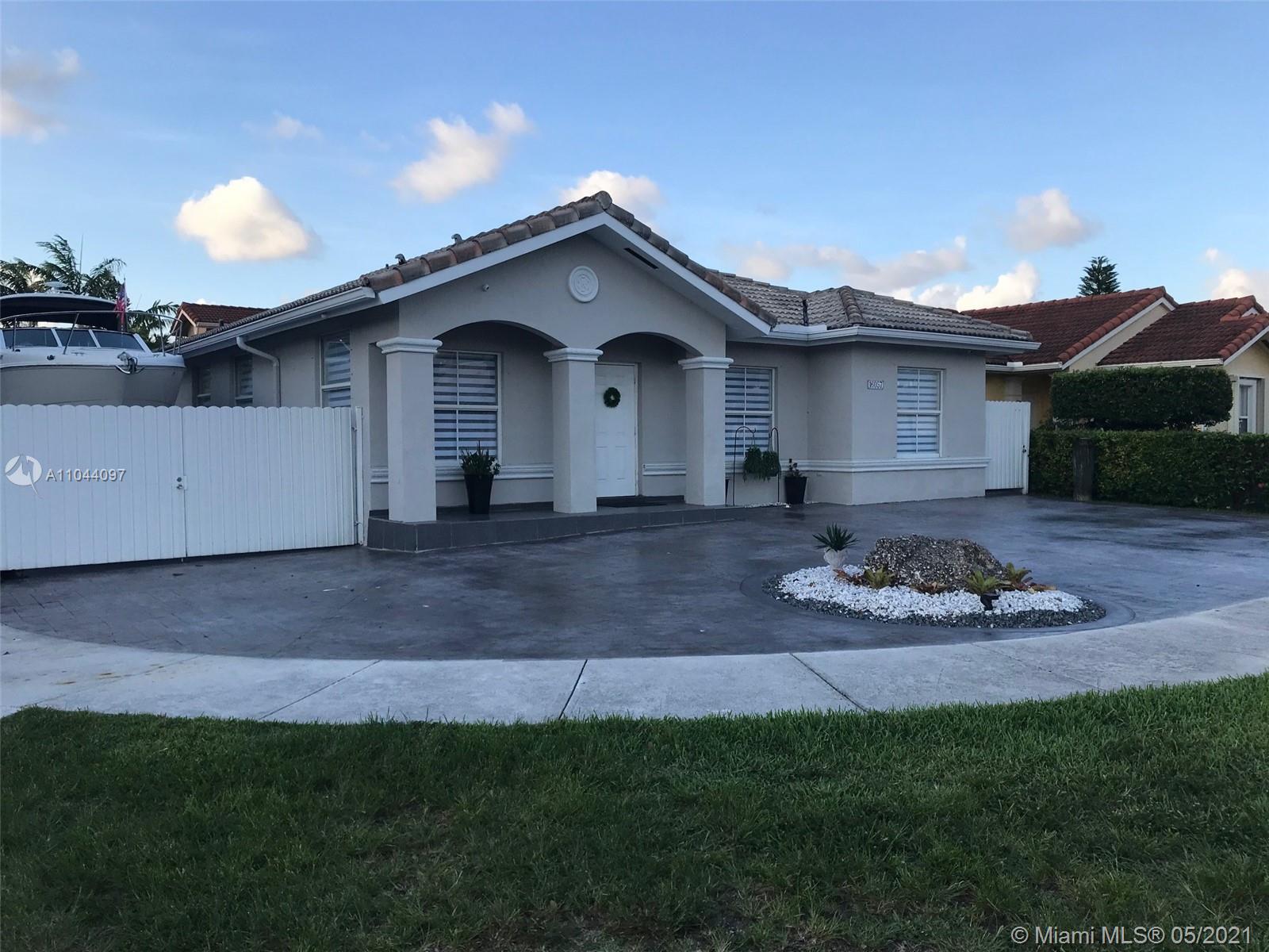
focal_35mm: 28
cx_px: 634
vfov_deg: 49.7
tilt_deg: -1.6
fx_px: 1026
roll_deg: +0.7
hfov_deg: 63.4
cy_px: 476
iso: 20
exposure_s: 1/825
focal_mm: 3.99
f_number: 1.8
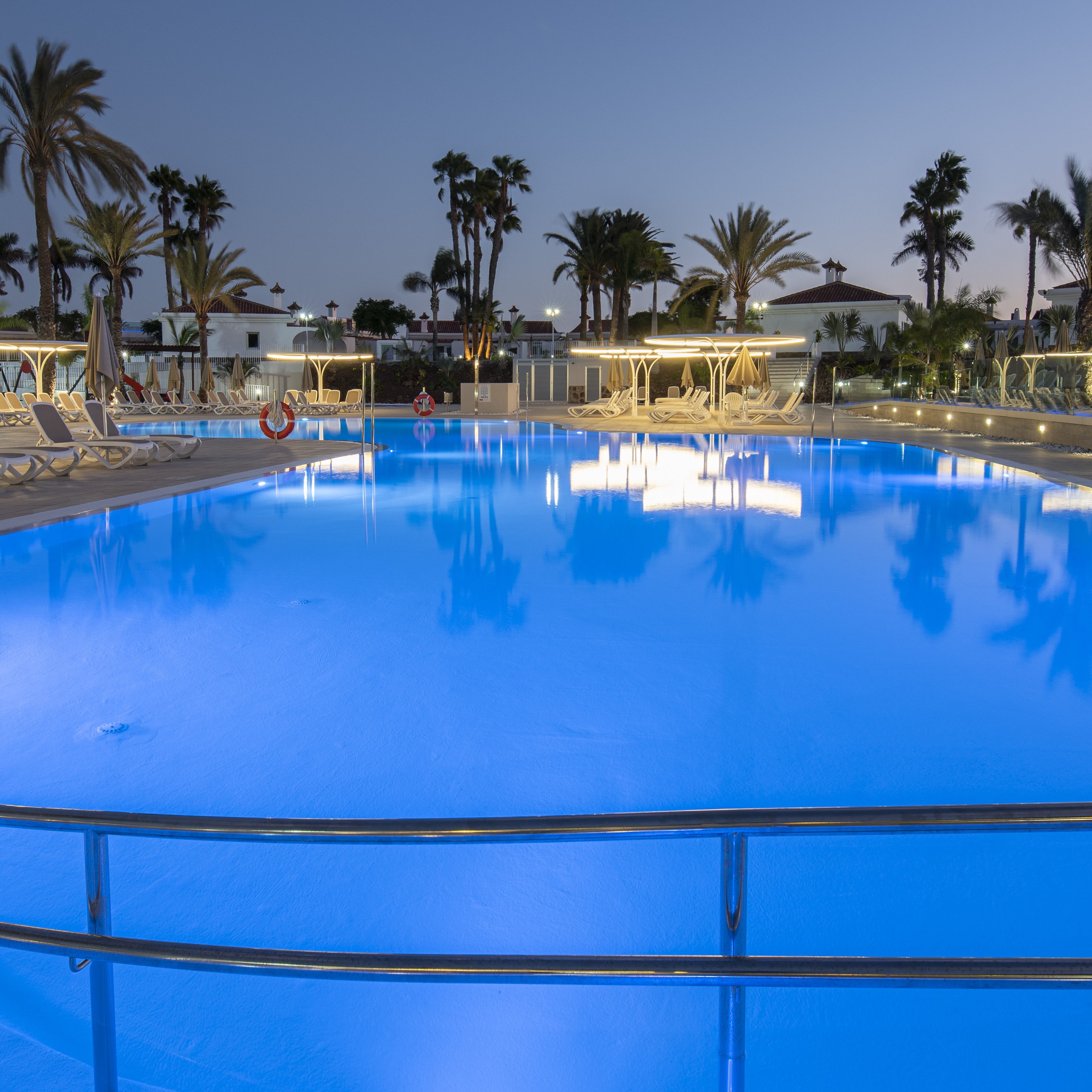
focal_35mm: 27
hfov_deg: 58.9
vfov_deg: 58.8
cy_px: 470
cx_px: 484
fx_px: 964
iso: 100
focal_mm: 15
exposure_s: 2
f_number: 8
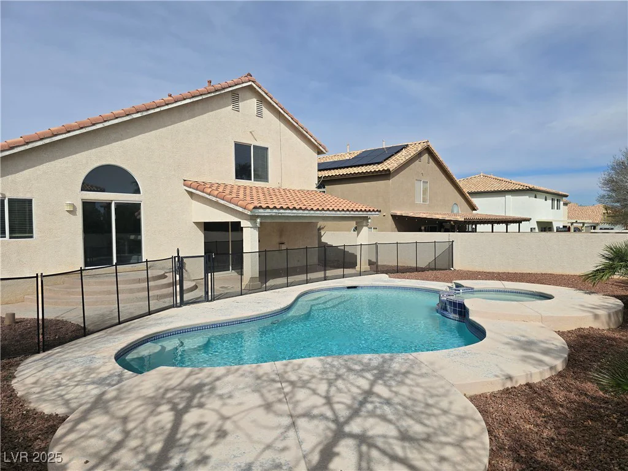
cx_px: 314
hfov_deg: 73.9
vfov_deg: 58.9
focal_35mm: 23
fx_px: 417
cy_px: 236
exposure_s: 1/1597
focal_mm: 6.3
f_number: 1.7
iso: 12
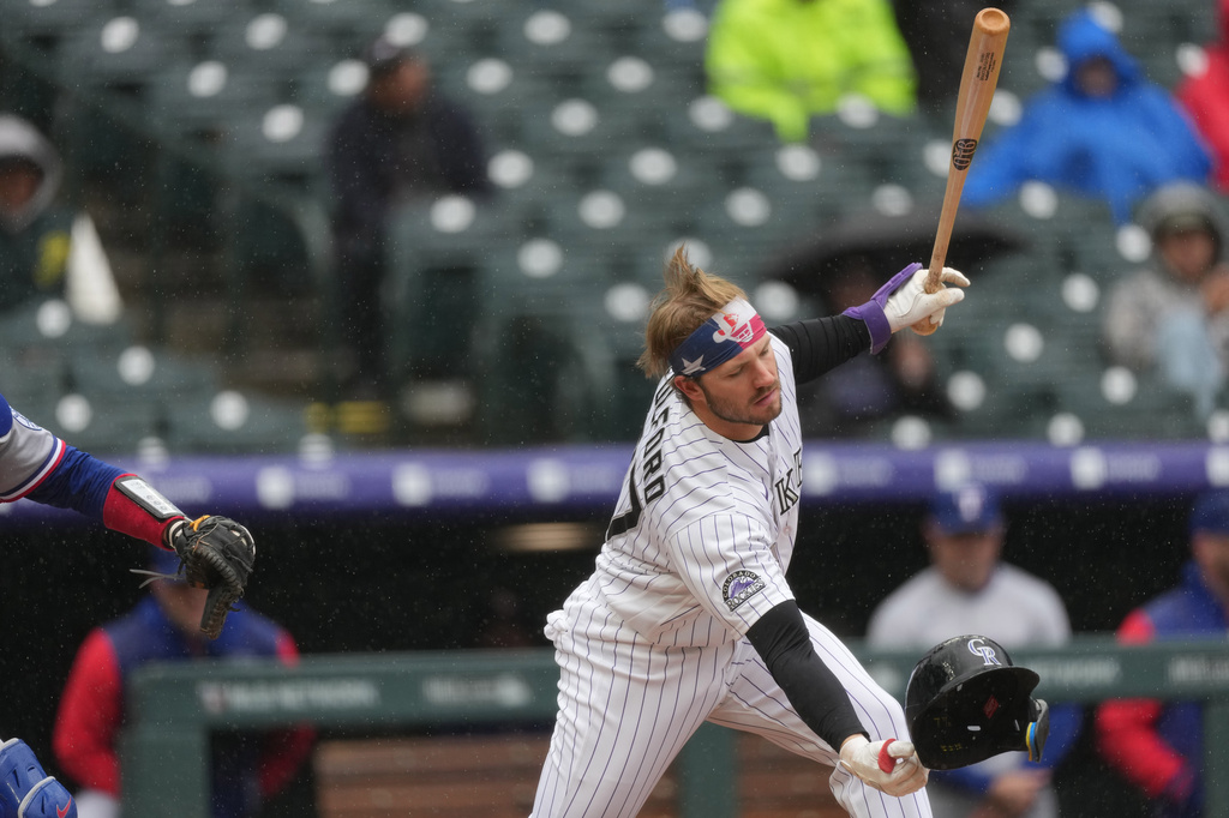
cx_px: 614
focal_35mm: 600
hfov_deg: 3.4
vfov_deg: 2.3
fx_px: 20476
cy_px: 409
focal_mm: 600
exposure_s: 1/2500
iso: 1250
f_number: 4
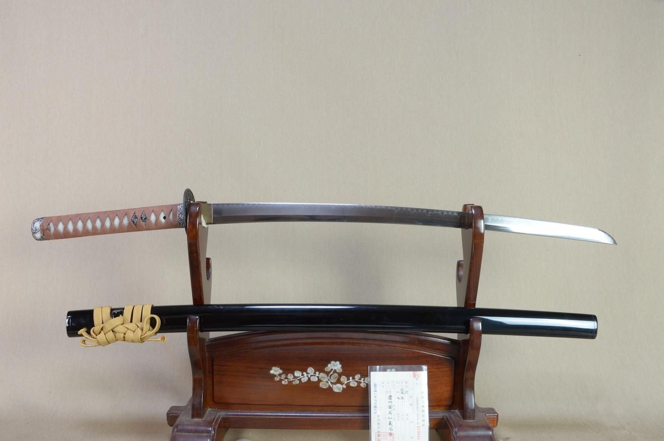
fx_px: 553
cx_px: 332
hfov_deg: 62.0
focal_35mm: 30
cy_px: 220
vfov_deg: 43.5
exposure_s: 1/2
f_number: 11
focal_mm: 20
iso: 400
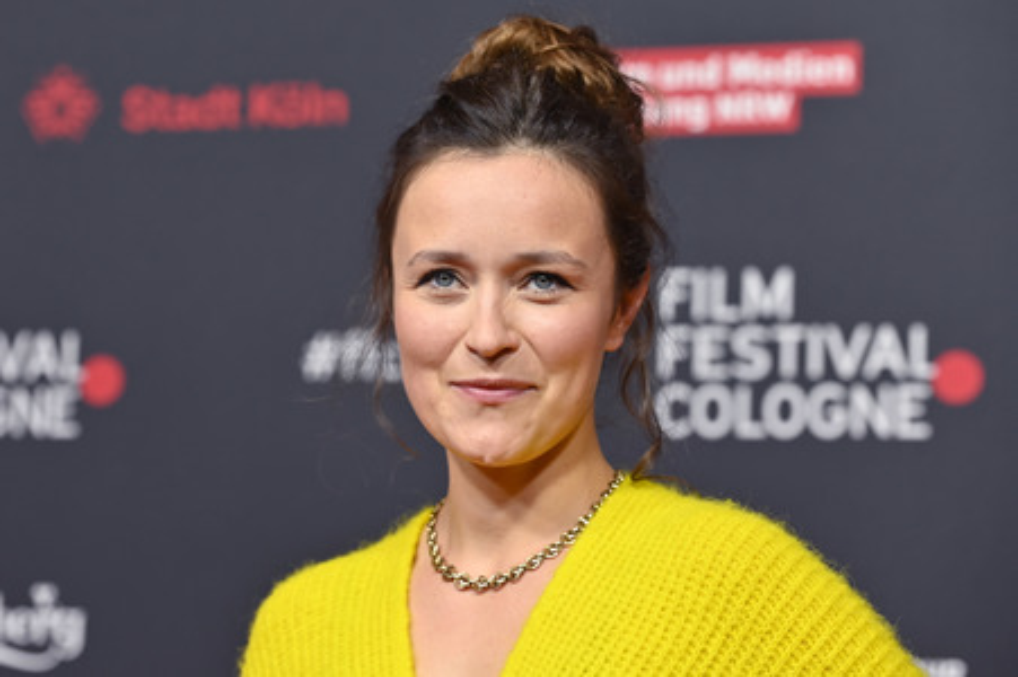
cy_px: 338
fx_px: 3108
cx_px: 509
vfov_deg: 12.4
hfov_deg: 18.6
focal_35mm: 110
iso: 1000
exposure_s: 1/200
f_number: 5
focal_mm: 110
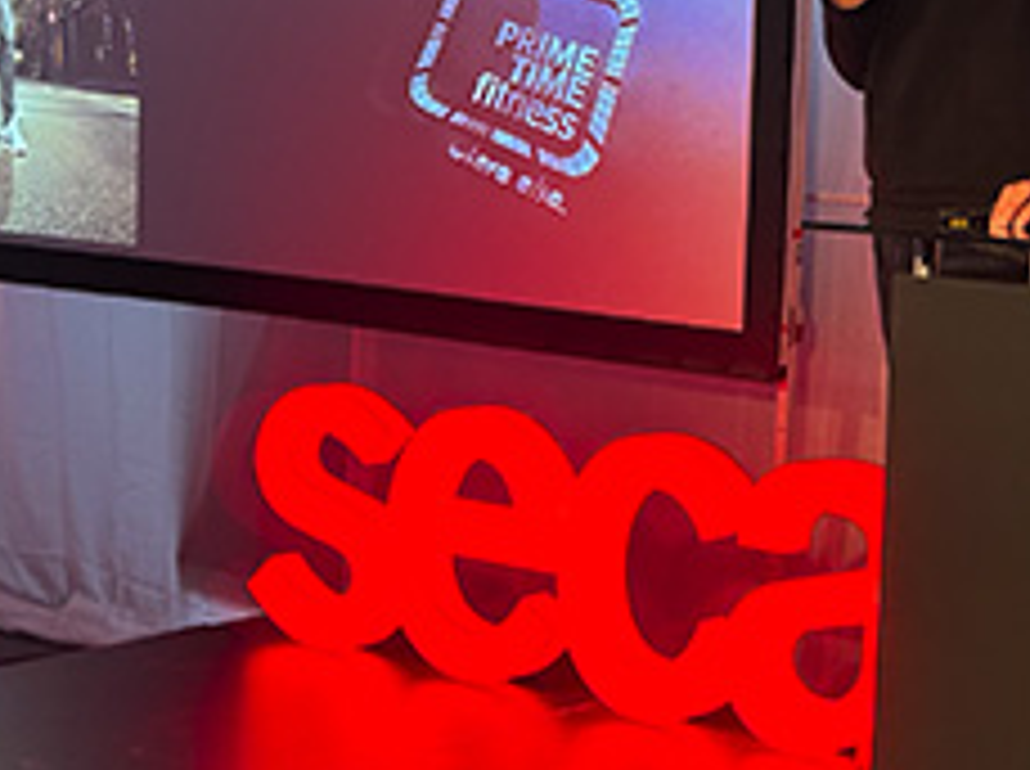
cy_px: 225
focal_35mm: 84
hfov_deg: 22.8
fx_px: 2495
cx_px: 904
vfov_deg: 17.5
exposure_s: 1/76
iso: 200
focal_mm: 6.76
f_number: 1.78
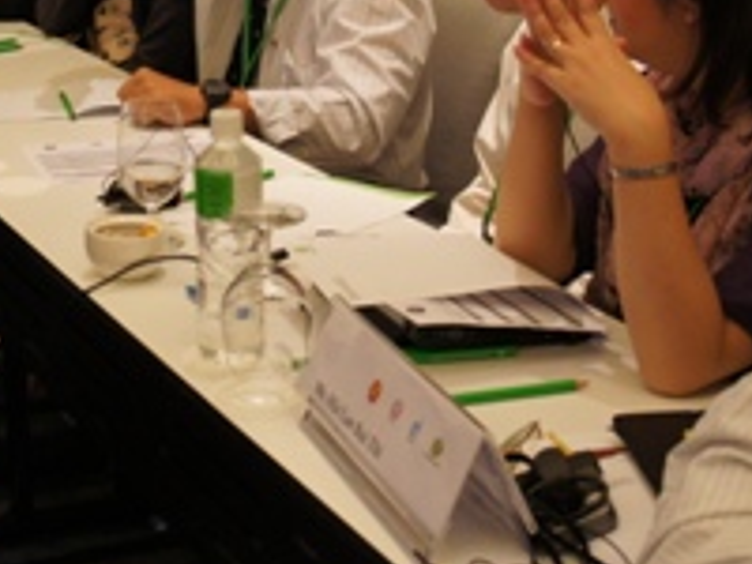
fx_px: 1542
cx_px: 124
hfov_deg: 26.8
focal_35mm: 71
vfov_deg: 20.4
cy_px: 98
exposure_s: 1/40
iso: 800
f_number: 4
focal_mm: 22
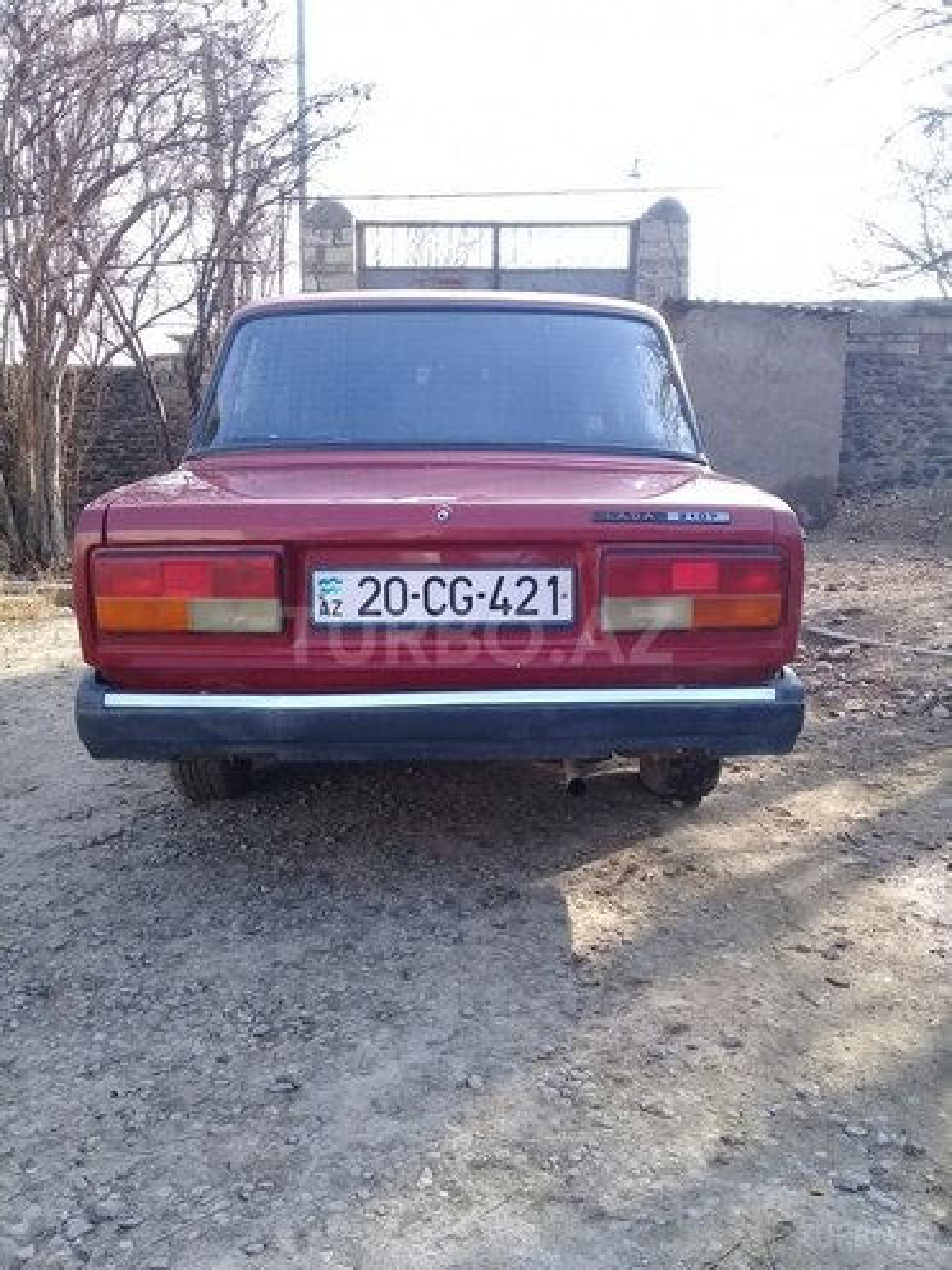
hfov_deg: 45.4
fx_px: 1137
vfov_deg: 58.4
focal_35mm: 31
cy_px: 635
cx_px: 476
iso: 50
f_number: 2.2
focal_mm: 3.3
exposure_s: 1/228
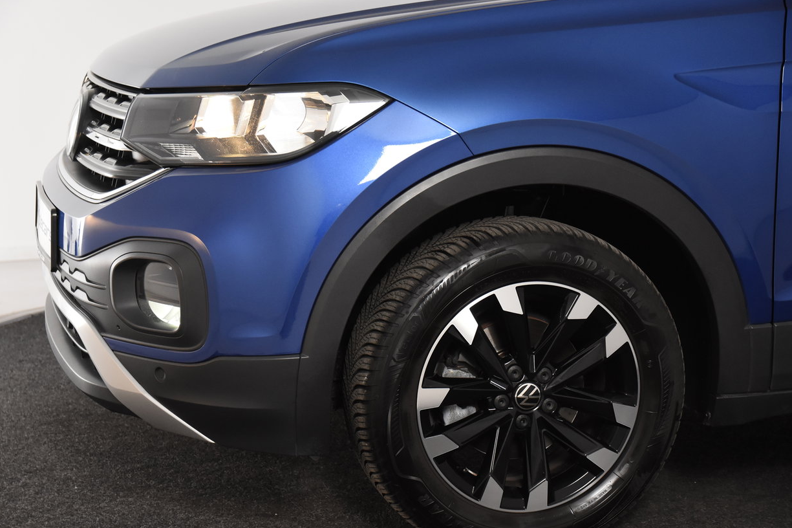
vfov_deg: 19.3
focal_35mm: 71
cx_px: 391
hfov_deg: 28.6
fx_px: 1551
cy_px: 273
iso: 1600
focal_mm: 45
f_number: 5
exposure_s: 1/100
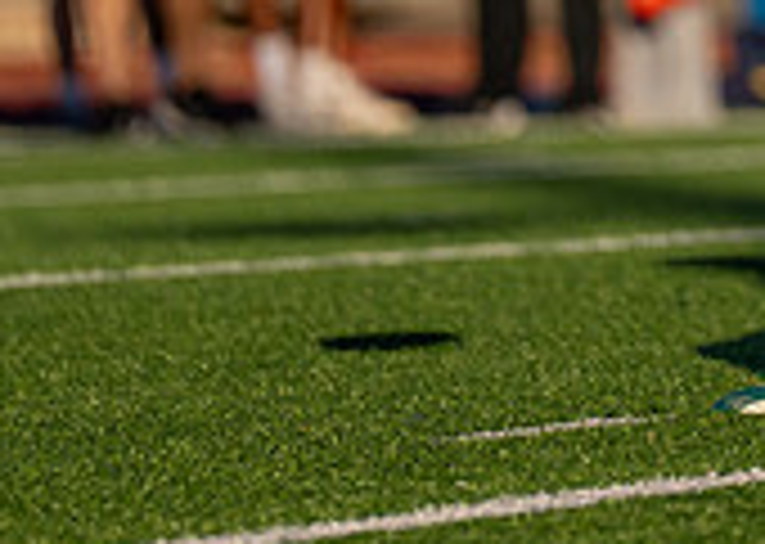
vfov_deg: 1.4
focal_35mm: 1014
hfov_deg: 2.0
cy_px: -407
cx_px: 1095
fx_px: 22005
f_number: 2.8
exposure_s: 1/3200
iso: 125
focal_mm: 200
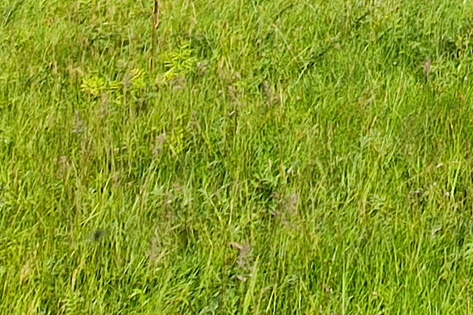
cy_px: -592
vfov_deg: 11.0
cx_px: 717
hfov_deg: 19.9
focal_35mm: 88
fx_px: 1156
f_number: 2.2
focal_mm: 2.2
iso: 50
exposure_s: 1/2184
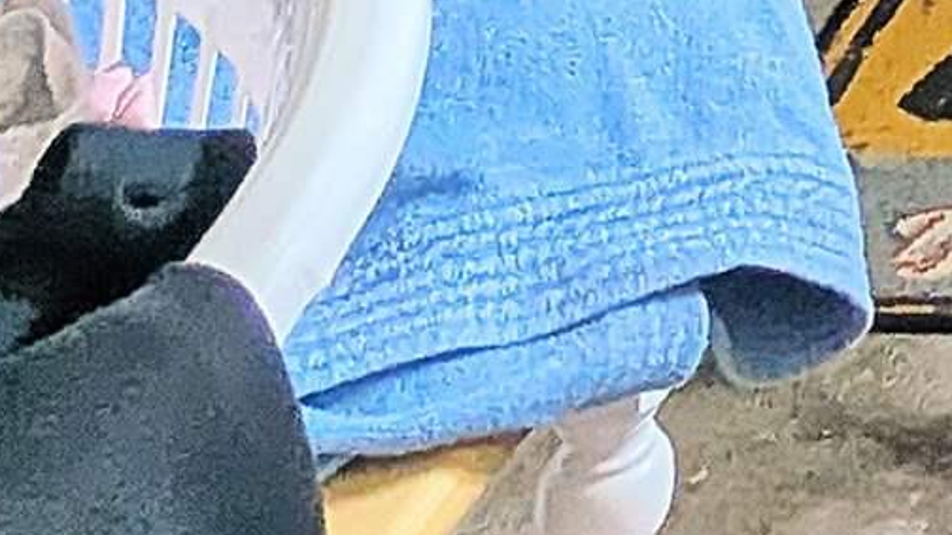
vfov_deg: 9.0
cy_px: -1134
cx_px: 2168
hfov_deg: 14.6
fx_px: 2675
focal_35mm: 106
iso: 61
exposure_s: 1/40
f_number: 2.2
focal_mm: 2.35
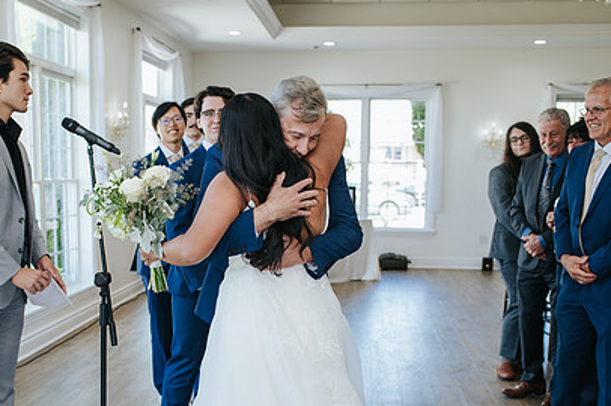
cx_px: 214
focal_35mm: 51
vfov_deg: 26.2
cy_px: 283
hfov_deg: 38.6
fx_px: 865
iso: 560
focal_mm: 35
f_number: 3.5
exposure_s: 1/200
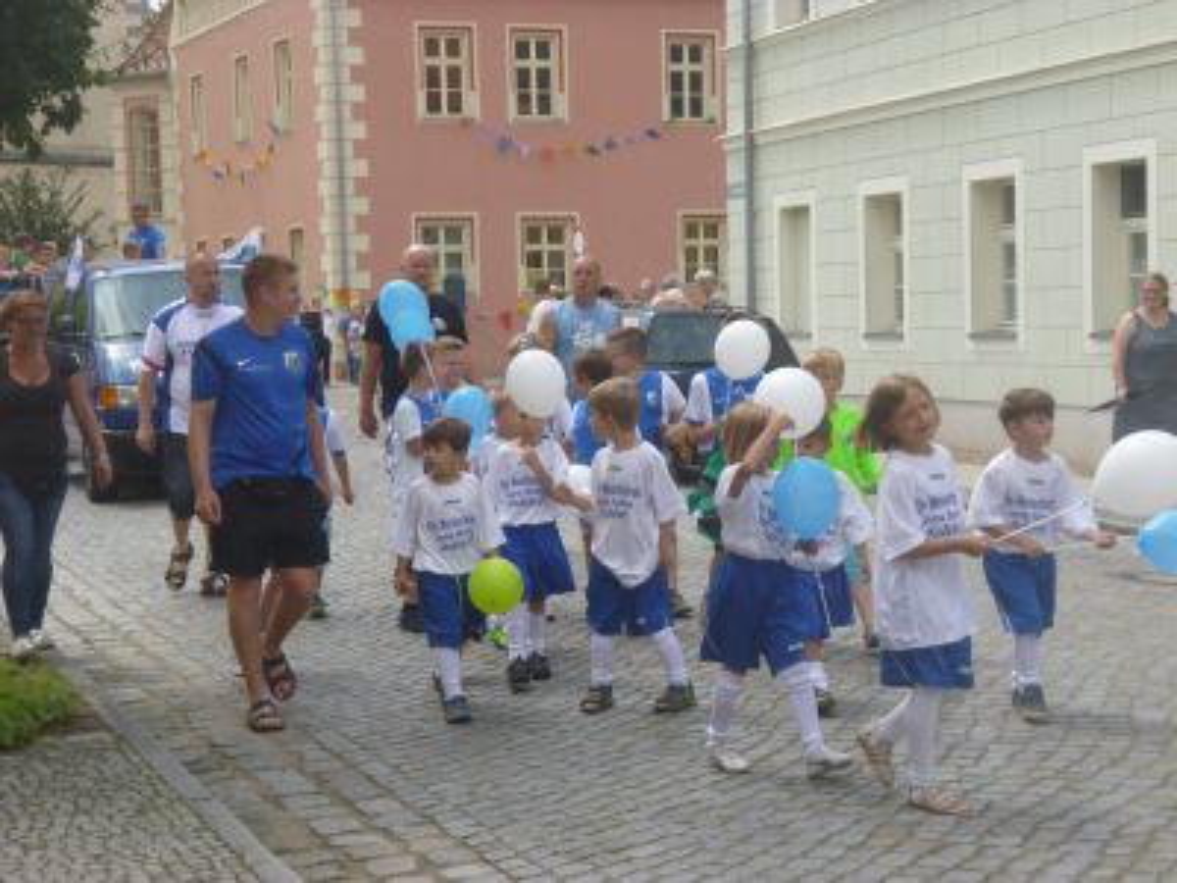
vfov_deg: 21.3
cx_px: 588
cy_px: 442
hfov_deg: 28.2
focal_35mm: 69
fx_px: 2346
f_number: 4.5
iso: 100
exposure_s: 1/320
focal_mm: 12.3
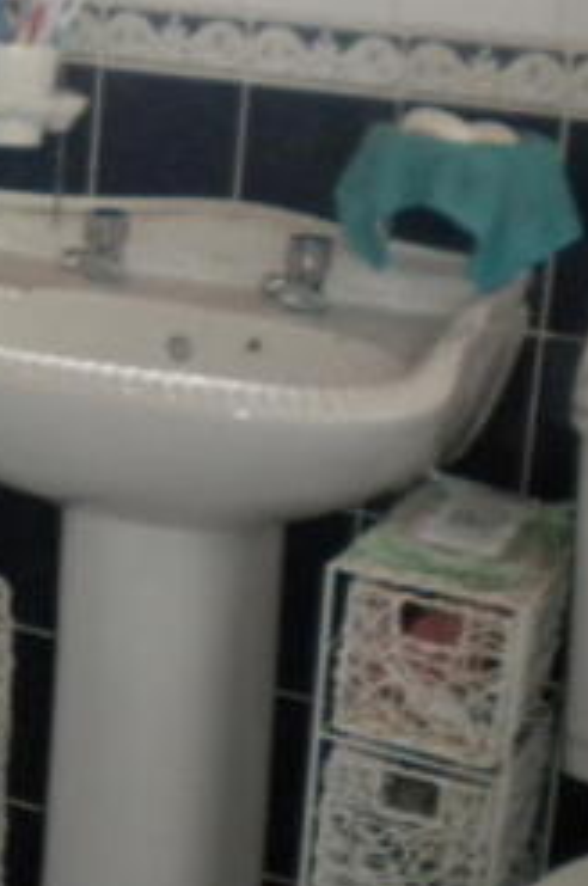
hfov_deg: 14.7
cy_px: 289
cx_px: -299
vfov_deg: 23.6
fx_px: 2113
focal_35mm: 86
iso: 400
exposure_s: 1/30
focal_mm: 6.3
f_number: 3.1
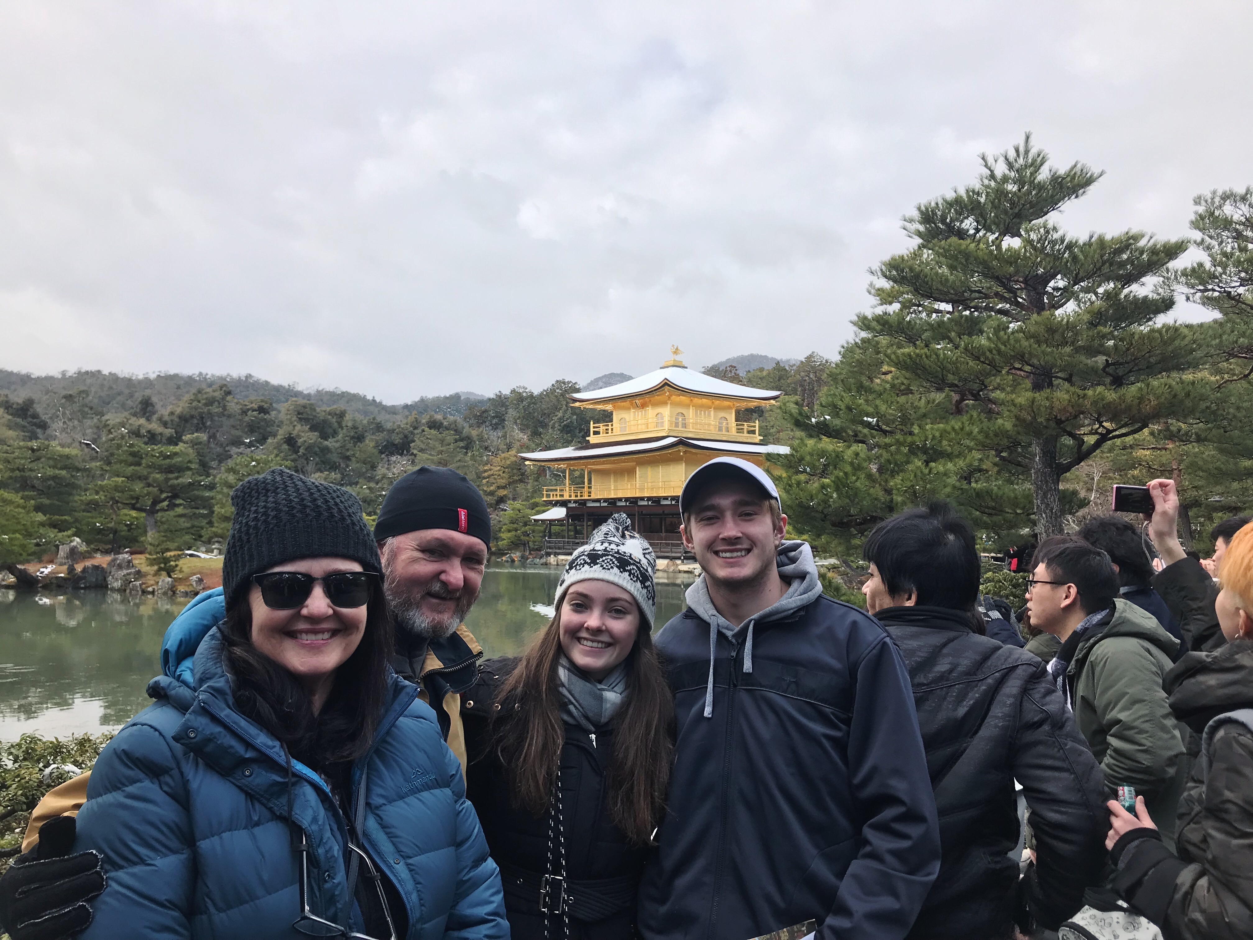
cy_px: 470
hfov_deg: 63.4
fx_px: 1014
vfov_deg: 49.7
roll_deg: +0.9
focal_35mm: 28
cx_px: 626
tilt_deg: +3.7
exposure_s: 1/939
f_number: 1.8
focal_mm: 3.99
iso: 20
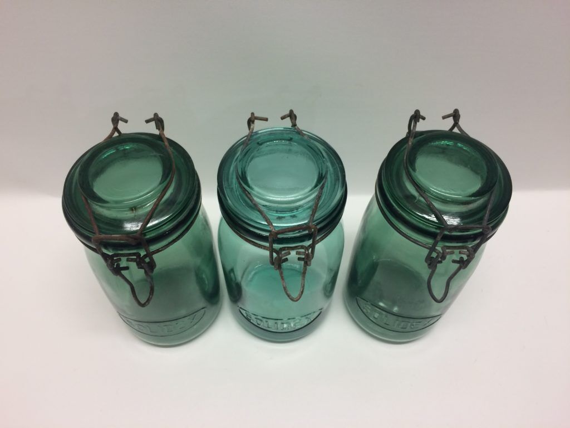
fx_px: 478
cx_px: 285
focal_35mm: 29
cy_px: 214
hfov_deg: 61.7
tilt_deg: -53.2
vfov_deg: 48.2
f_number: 2.2
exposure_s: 1/33
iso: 40
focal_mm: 4.15
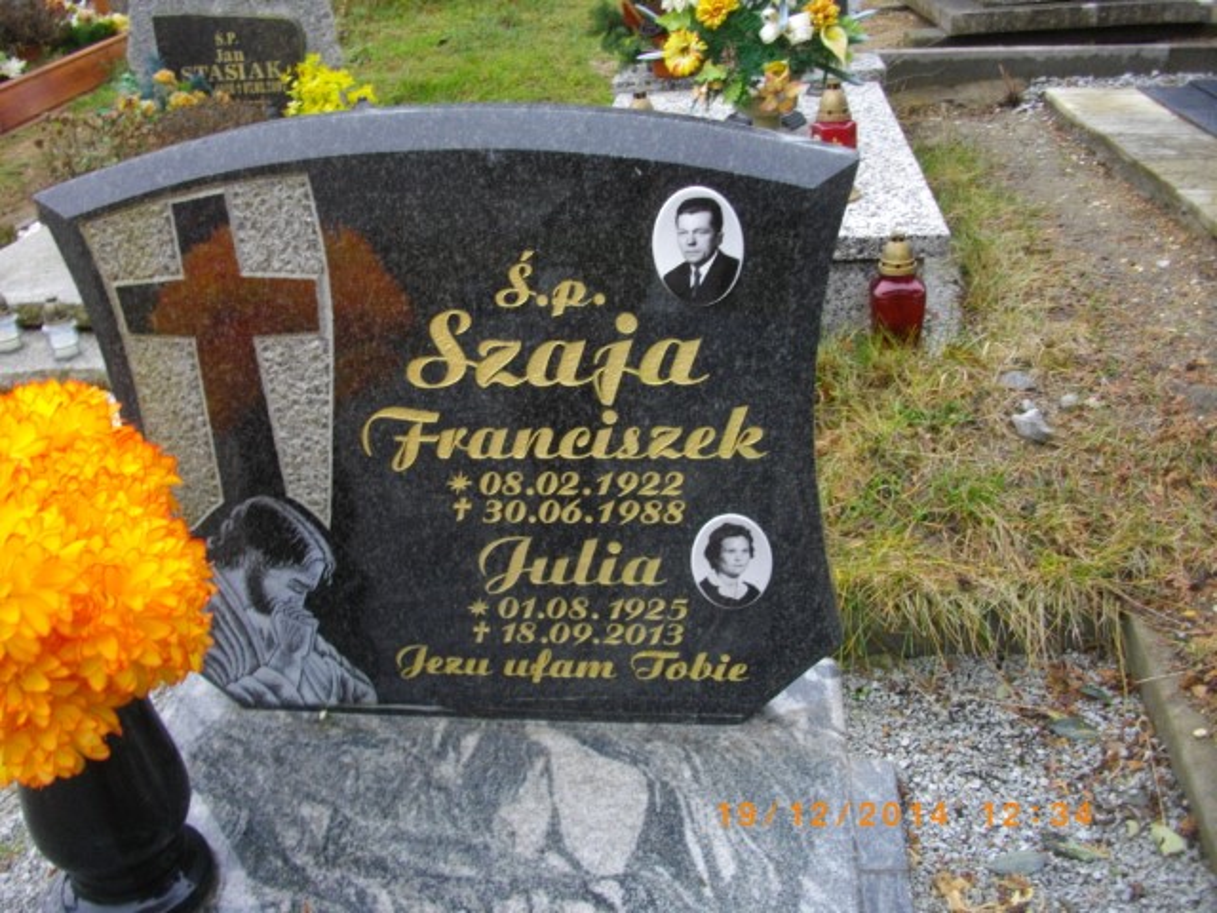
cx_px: 608
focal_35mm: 32
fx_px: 1125
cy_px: 456
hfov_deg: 56.8
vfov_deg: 44.2
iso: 200
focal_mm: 5.7
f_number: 2.9
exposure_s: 1/80
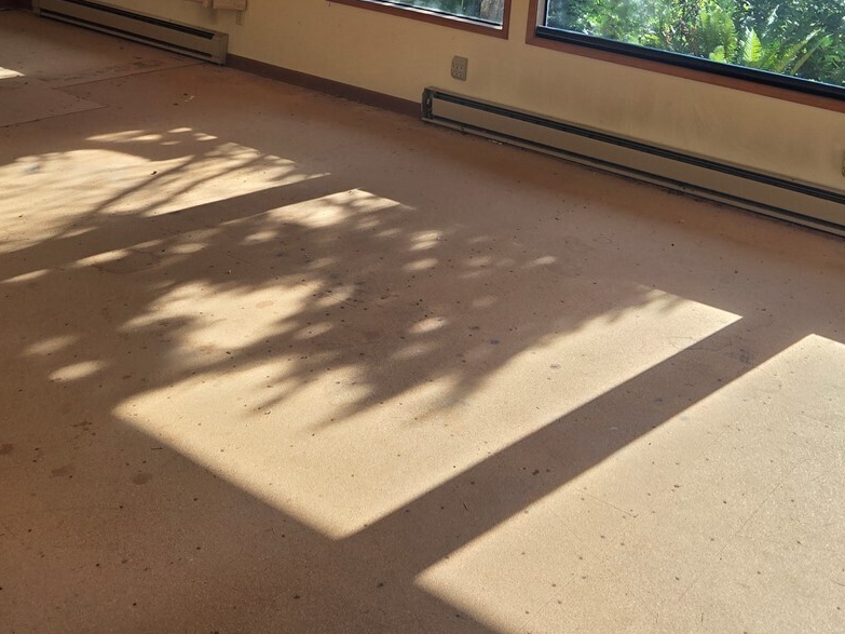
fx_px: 1147
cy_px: -10
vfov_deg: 28.8
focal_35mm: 47
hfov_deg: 40.4
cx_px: 478
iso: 25
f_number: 1.8
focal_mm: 5.4
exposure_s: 1/715
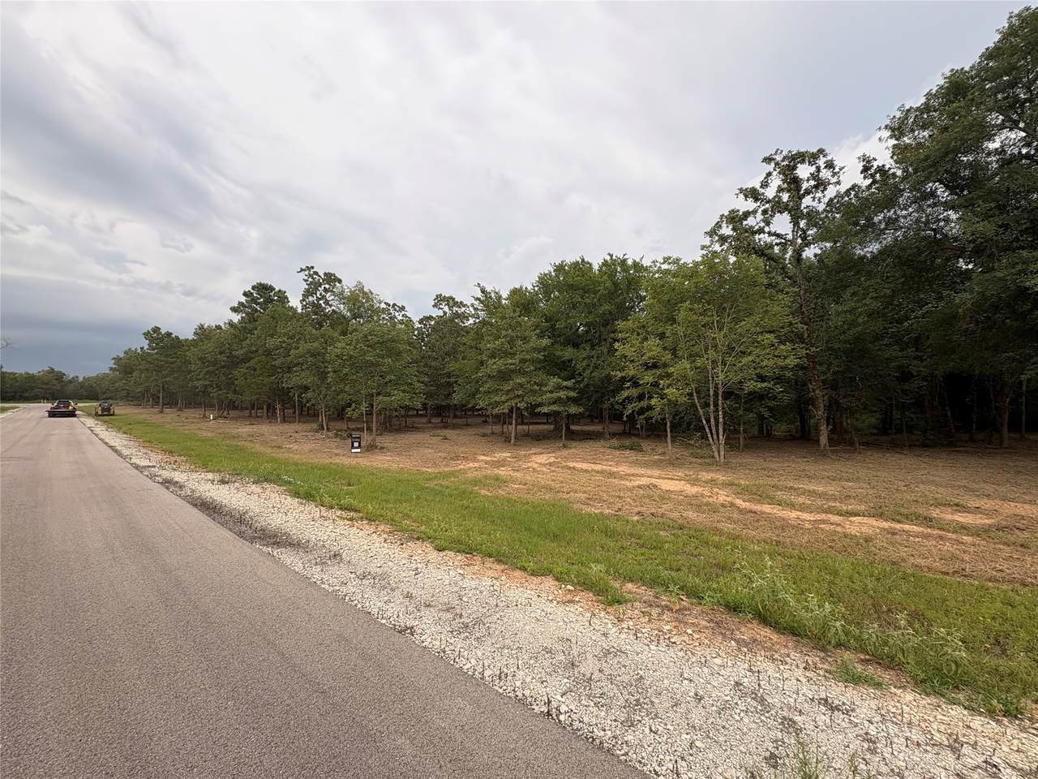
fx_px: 420
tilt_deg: +2.8
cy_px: 390
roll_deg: +1.3
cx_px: 519
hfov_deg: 102.1
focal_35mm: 14
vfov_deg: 85.7
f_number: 2.2
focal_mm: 2.22
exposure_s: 1/253
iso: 40
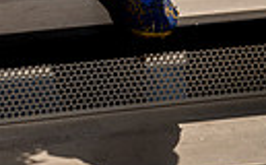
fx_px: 1237
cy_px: -237
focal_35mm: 171
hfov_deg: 12.1
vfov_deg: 7.2
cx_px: -4
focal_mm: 48
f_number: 8
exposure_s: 1/250
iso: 100
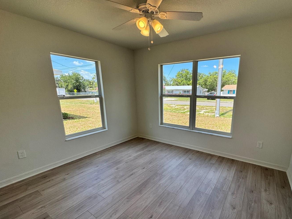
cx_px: 168
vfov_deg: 74.3
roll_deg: -0.4
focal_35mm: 17
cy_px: 125
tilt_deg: -13.7
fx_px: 143
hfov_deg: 90.4
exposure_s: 1/433
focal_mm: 2.22
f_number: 2.2
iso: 40
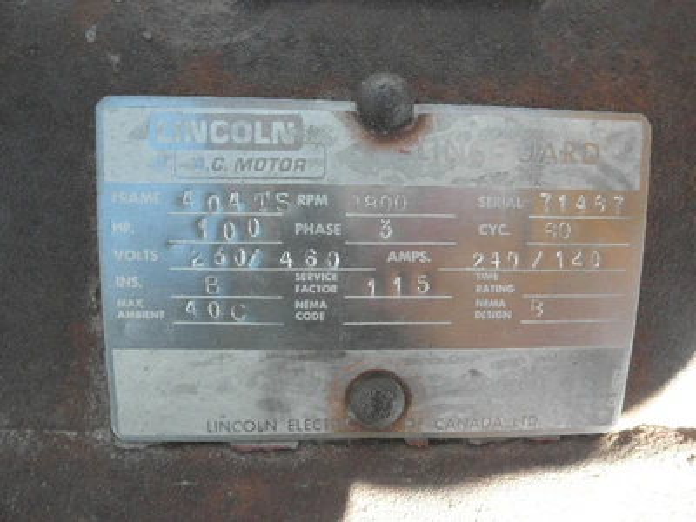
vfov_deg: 49.7
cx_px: 348
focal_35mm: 28
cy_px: 261
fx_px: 563
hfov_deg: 63.4
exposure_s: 1/100
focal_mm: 5
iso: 64
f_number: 3
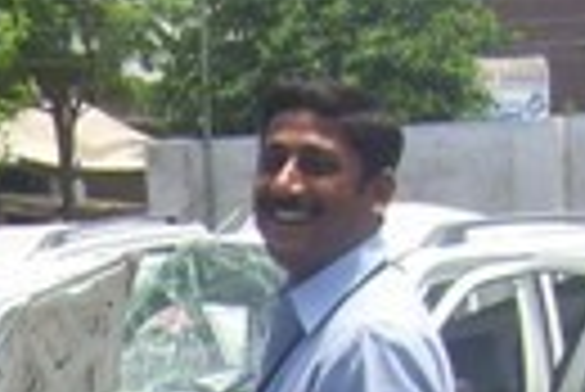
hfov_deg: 10.7
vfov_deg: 7.0
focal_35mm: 184
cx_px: -351
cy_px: 1023
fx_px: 2993
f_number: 4.8
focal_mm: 6
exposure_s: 1/320
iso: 80
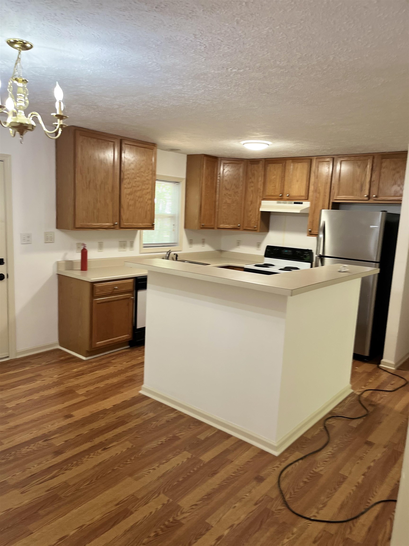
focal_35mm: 26
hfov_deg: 53.1
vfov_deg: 67.3
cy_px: 273
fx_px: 410
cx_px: 204
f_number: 1.6
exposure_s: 1/60
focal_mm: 5.1
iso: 160
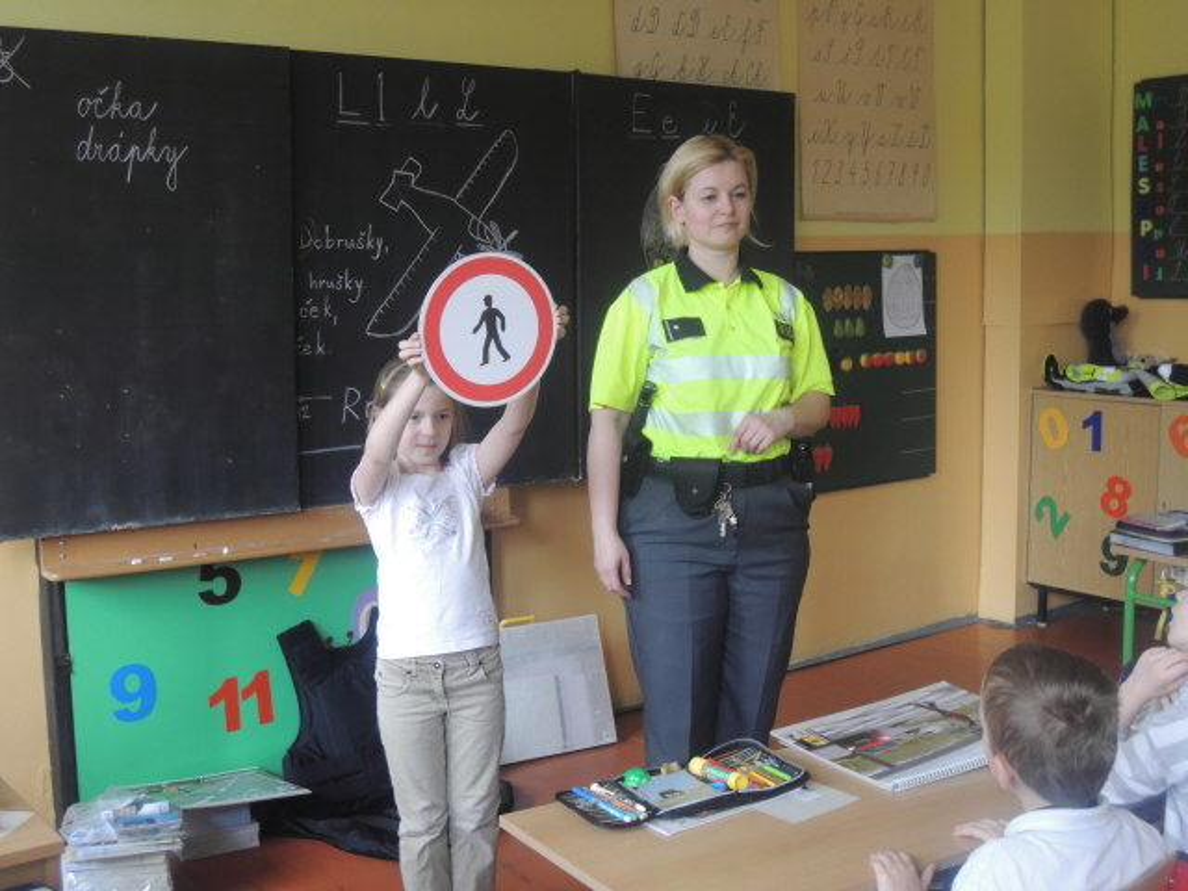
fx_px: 1544
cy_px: 446
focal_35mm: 45
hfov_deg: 42.1
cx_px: 594
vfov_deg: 32.2
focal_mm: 8.1
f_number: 3.5
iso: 360
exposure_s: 1/50
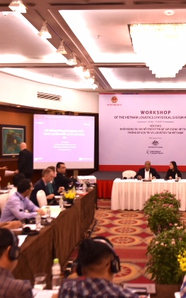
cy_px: 151
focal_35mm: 42
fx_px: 341
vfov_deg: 47.2
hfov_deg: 30.2
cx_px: 132
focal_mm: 18
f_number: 3.5
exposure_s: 1/80
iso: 450
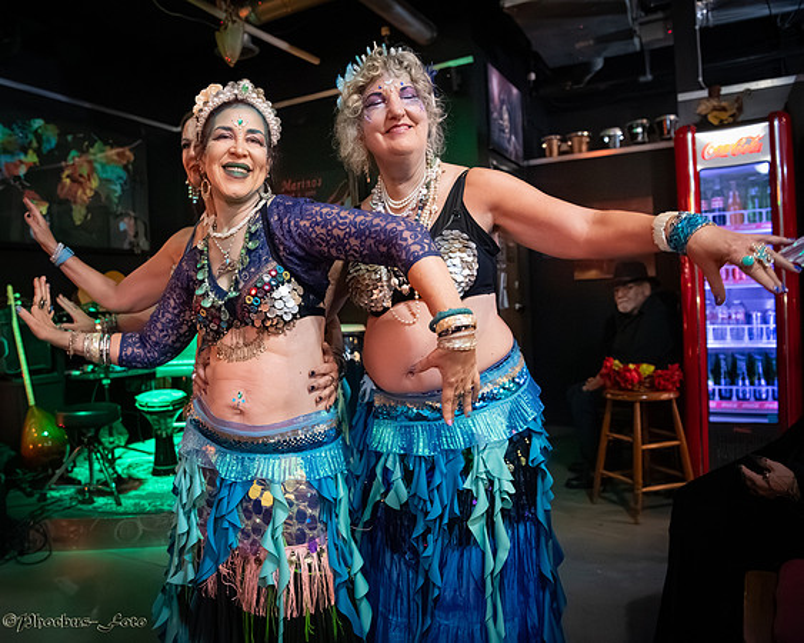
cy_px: 322
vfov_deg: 53.1
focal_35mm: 27
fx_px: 644
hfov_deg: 63.4
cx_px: 321
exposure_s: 1/200
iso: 40000
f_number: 4
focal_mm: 24
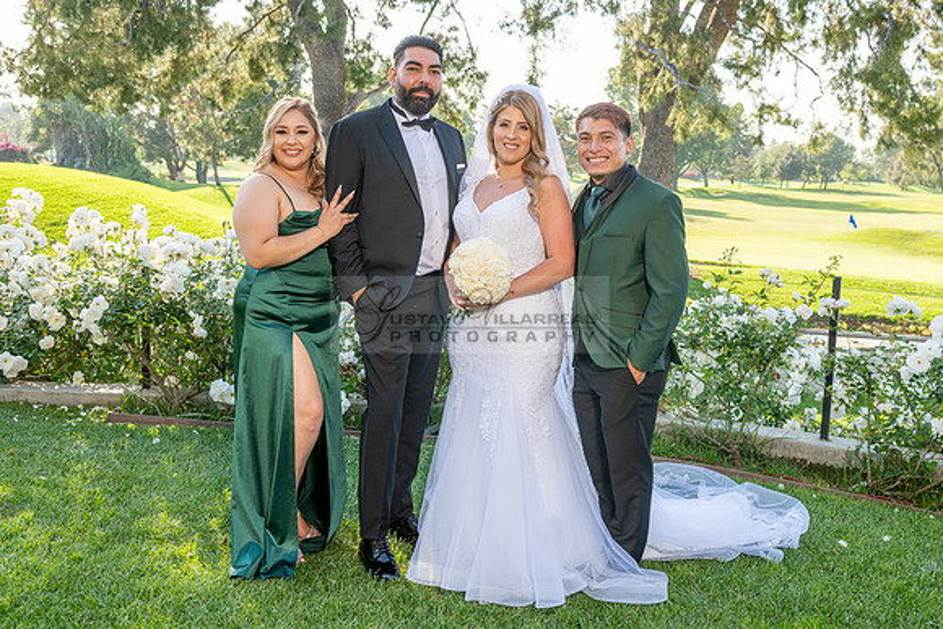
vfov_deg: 33.7
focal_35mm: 40
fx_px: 1038
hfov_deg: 48.8
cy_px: 323
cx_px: 512
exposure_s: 1/200
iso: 200
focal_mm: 36
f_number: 5.6
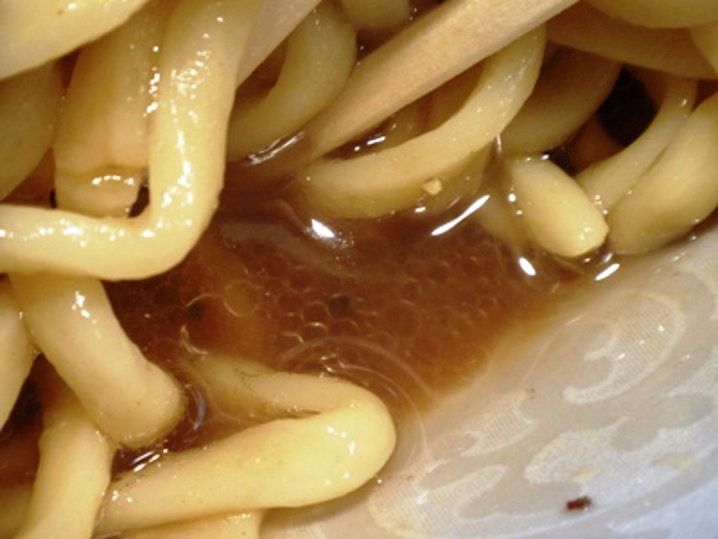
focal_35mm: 52
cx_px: 359
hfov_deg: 36.8
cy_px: 270
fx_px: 1079
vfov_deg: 28.0
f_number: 4.3
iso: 100
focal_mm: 9.1
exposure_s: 1/15
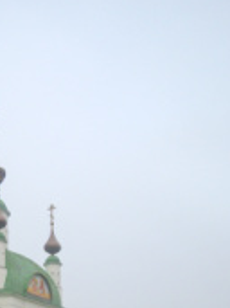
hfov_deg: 18.6
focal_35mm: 78
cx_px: 27
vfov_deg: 24.3
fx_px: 692
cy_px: 277
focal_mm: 6.2
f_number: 2.7
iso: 50
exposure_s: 1/160
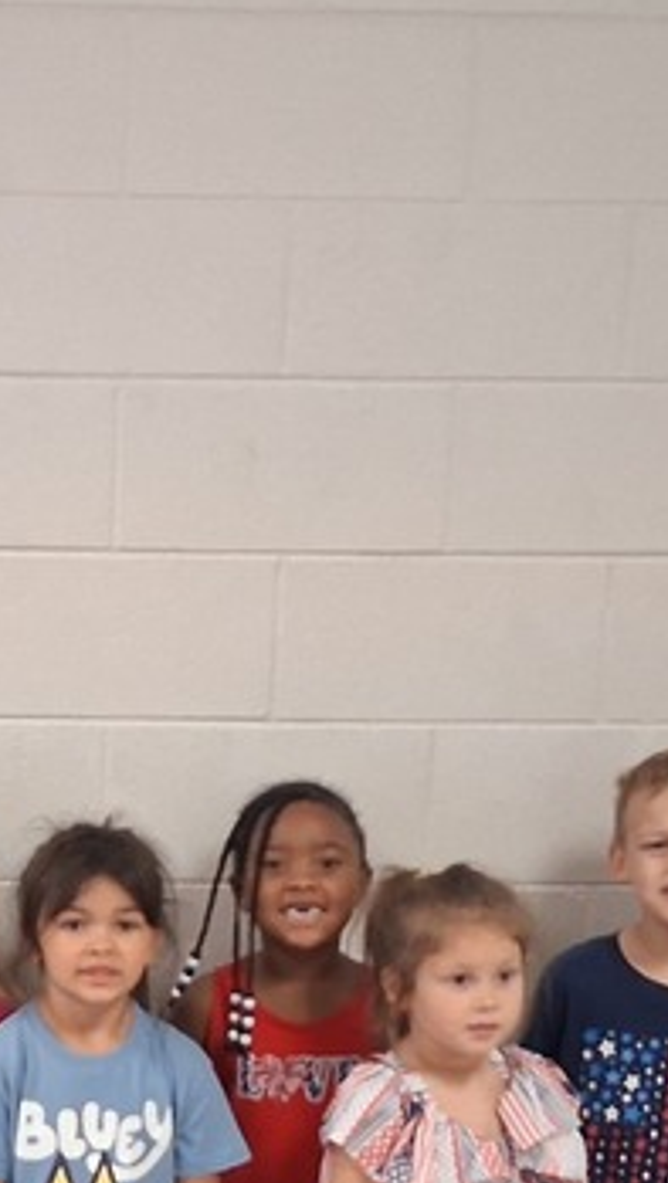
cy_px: 1017
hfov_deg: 14.3
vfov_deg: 25.0
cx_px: -81
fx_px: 2607
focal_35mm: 83
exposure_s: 1/40
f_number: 1.8
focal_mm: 3.98
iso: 500
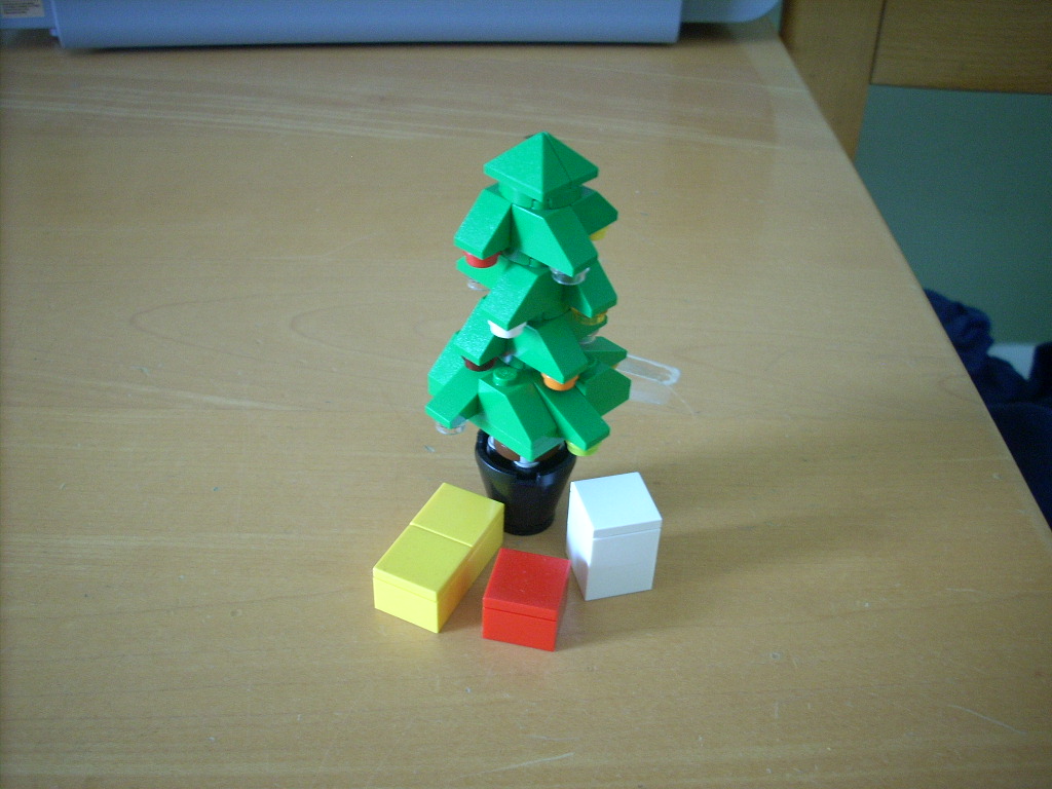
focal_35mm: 37
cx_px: 526
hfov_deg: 50.1
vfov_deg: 38.7
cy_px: 394
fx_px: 1124
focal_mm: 6.2
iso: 191
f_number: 2.8
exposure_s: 1/30
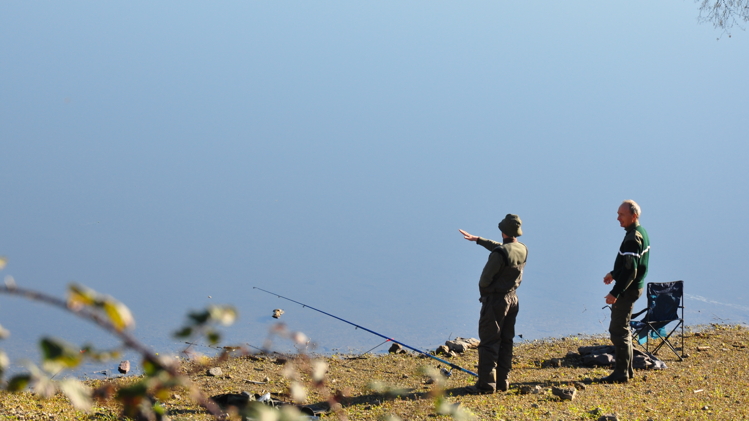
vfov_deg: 6.2
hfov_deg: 11.0
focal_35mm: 196
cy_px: 183
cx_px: 369
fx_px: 3885
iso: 200
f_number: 10
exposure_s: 1/200
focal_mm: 105
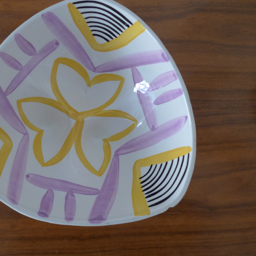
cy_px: 117
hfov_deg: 51.2
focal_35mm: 31
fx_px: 259
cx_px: 78
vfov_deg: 52.5
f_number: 2
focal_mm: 5.1
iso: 200
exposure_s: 1/30
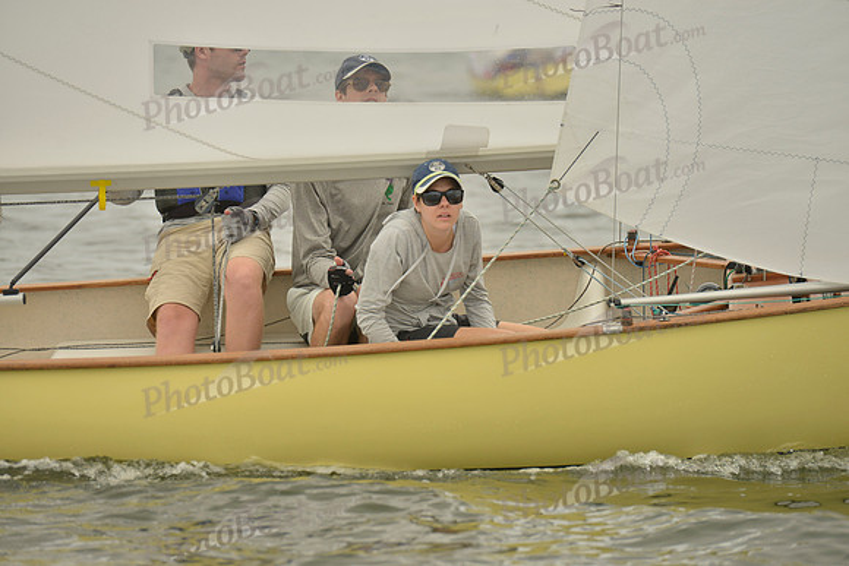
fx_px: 4718
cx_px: 424
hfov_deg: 10.3
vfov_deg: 6.9
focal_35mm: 200
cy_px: 283
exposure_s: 1/2500
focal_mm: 200
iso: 400
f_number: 5.6
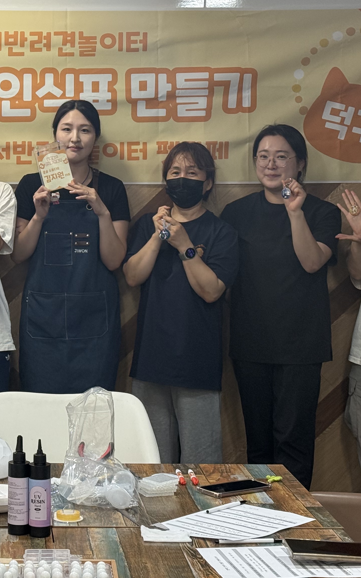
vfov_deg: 23.2
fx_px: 1401
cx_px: 12
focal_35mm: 89
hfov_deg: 14.5
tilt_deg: -2.7
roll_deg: -0.8
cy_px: 214
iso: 160
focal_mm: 6.76
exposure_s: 1/120
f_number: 1.78
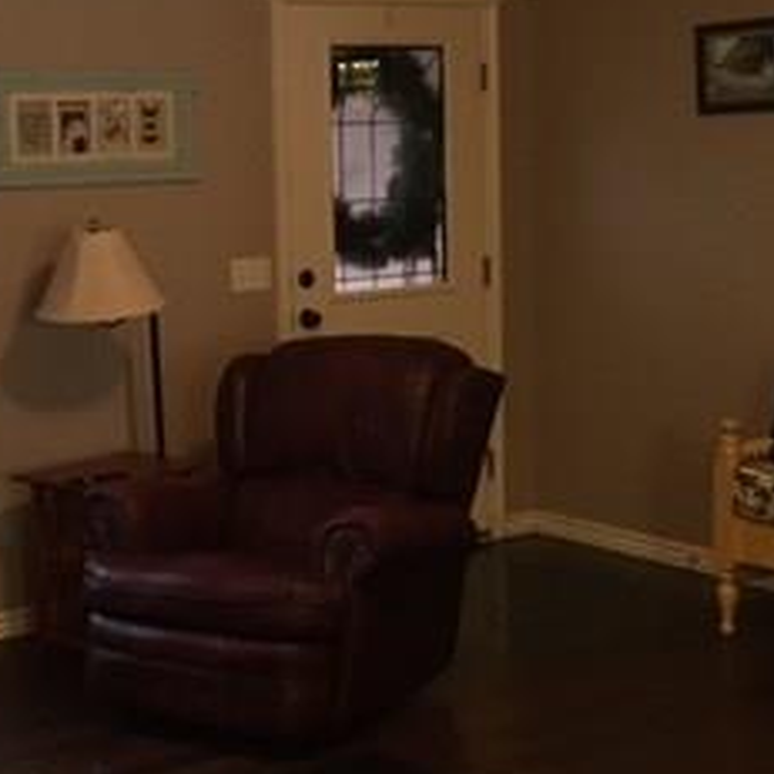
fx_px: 1796
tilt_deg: -2.7
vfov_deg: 24.2
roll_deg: +0.7
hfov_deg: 24.2
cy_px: 278
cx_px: 271
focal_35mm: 71
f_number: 2.2
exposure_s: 1/4
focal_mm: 4.15
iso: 64
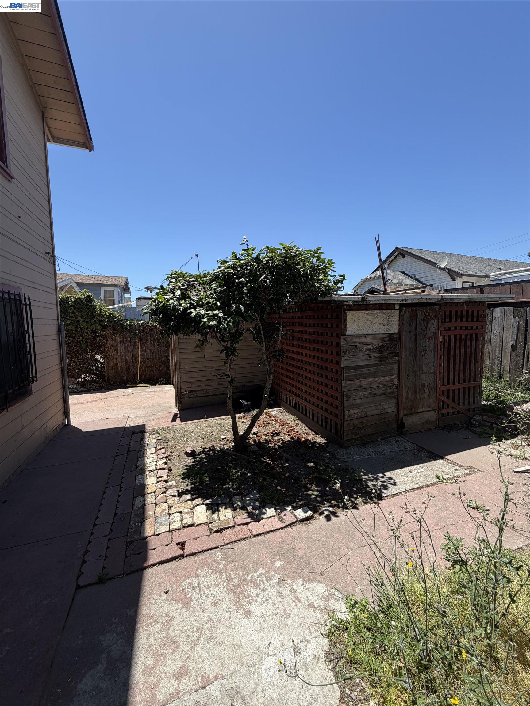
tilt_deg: -5.9
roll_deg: +0.5
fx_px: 286
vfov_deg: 102.1
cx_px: 265
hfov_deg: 85.7
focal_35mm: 14
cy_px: 353
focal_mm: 2.22
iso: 25
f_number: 2.2
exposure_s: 1/770
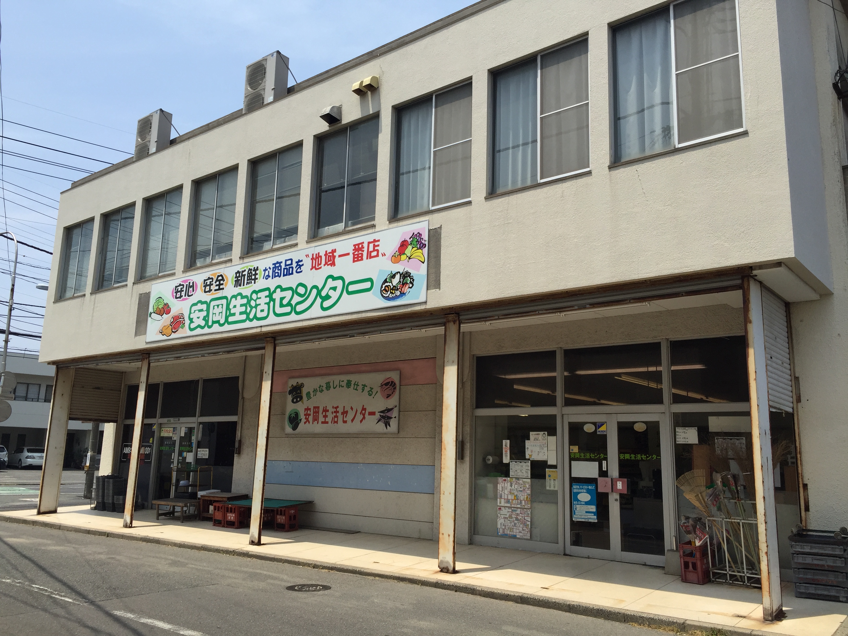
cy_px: 318
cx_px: 424
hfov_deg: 61.7
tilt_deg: +11.4
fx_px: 710
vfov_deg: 48.2
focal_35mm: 29
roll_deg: -2.6
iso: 32
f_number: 2.2
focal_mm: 4.15
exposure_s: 1/2198
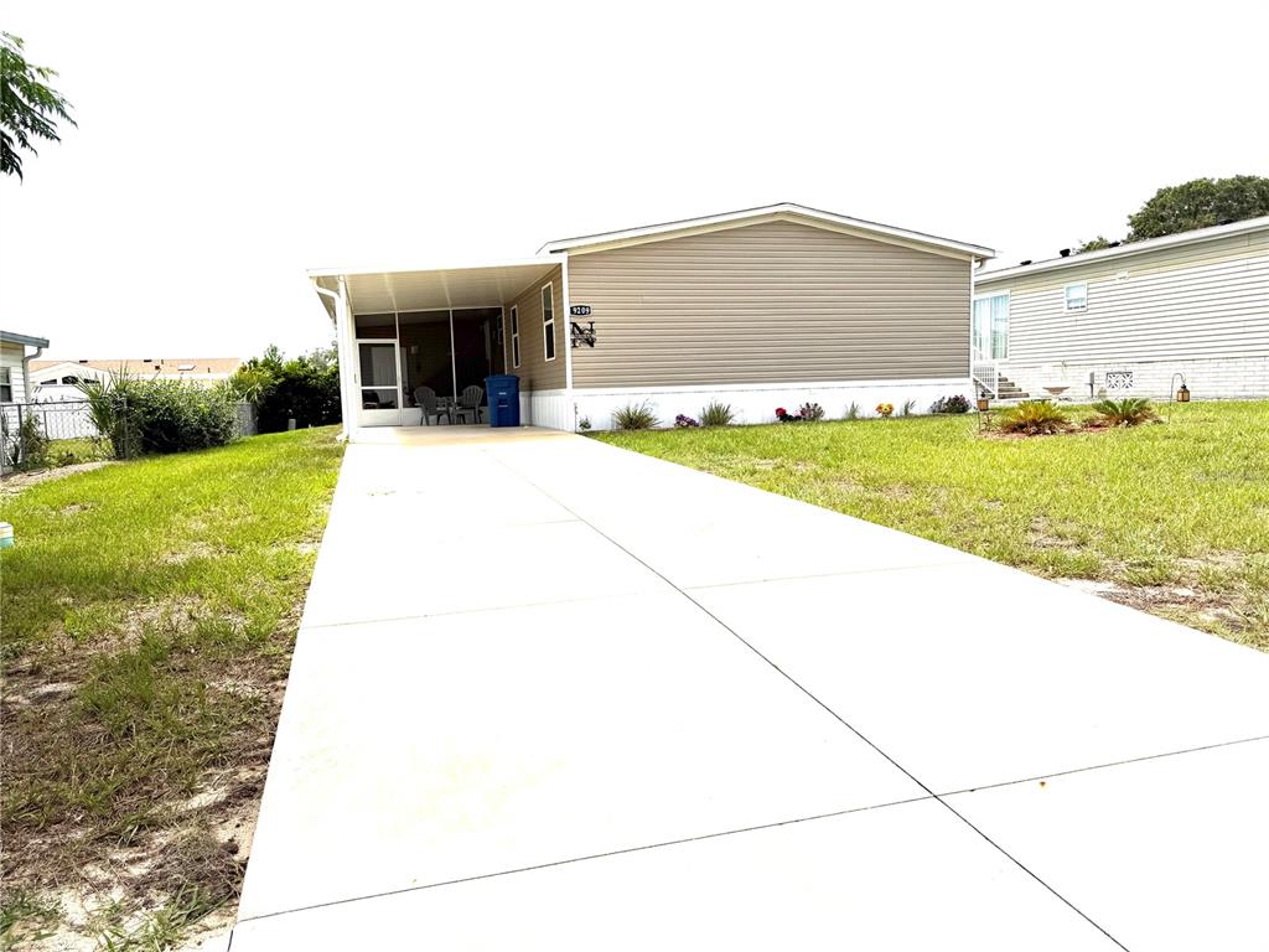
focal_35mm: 24
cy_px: 476
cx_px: 634
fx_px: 880
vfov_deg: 56.8
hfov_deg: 71.6
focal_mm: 6.76
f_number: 1.78
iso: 100
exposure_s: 1/11905
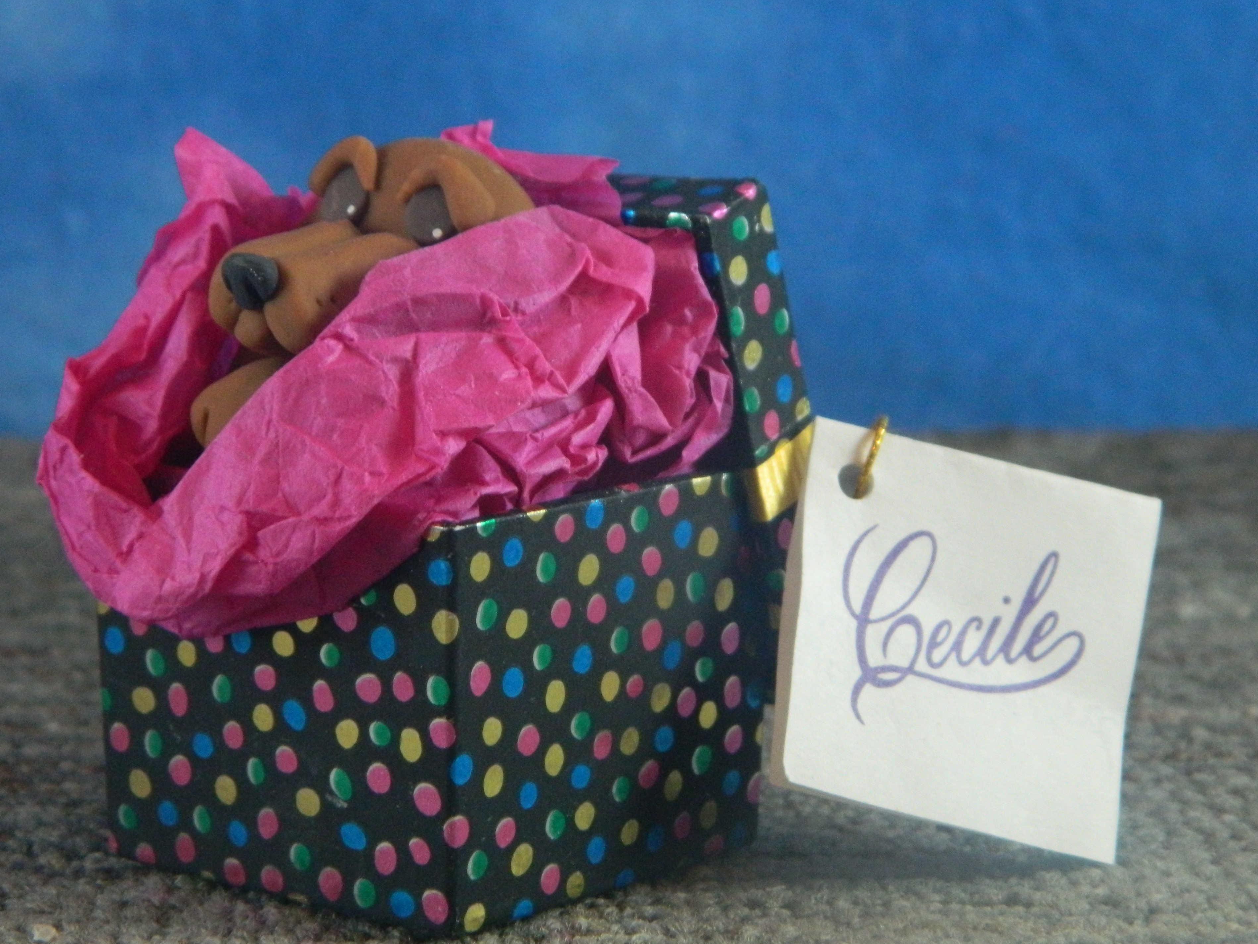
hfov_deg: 16.8
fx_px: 4252
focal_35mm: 117
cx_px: 651
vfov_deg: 12.7
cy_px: 450
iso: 400
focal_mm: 18.6
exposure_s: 1/25
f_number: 4.5
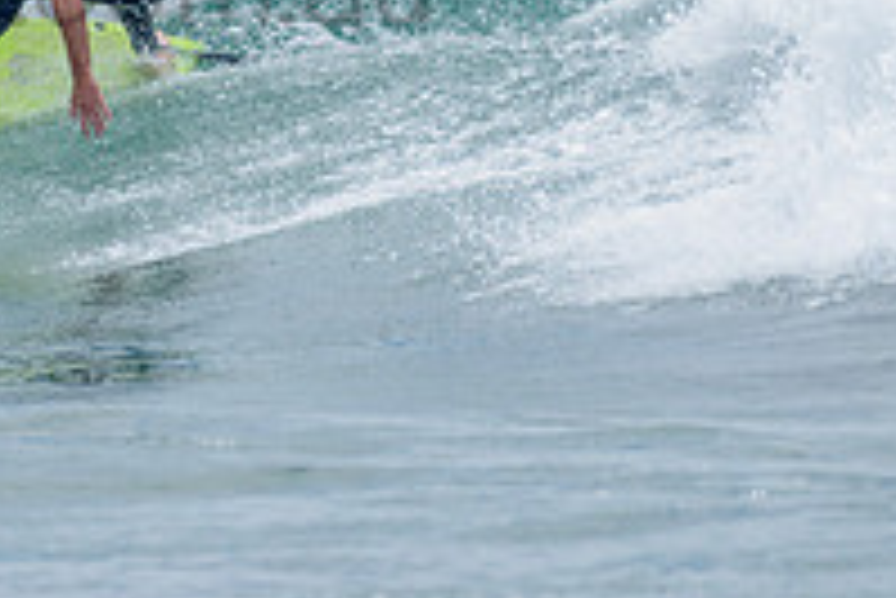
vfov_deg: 0.8
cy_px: -103
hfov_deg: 1.2
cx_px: 26
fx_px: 44433
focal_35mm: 1784
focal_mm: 500
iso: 200
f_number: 5.6
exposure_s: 1/2000
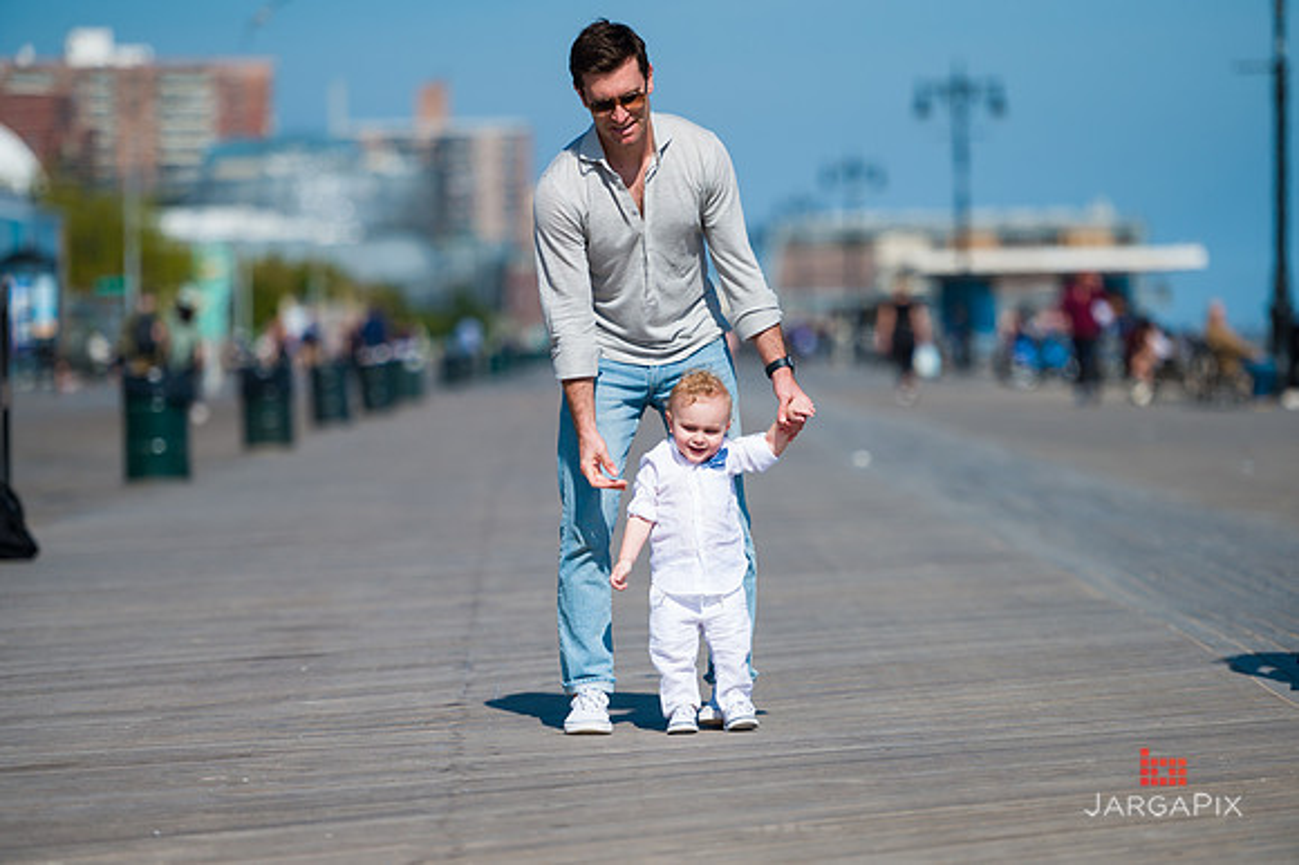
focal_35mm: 180
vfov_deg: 7.6
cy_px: 432
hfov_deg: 11.4
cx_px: 650
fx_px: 6491
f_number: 3.2
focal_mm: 180
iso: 200
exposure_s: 1/6400
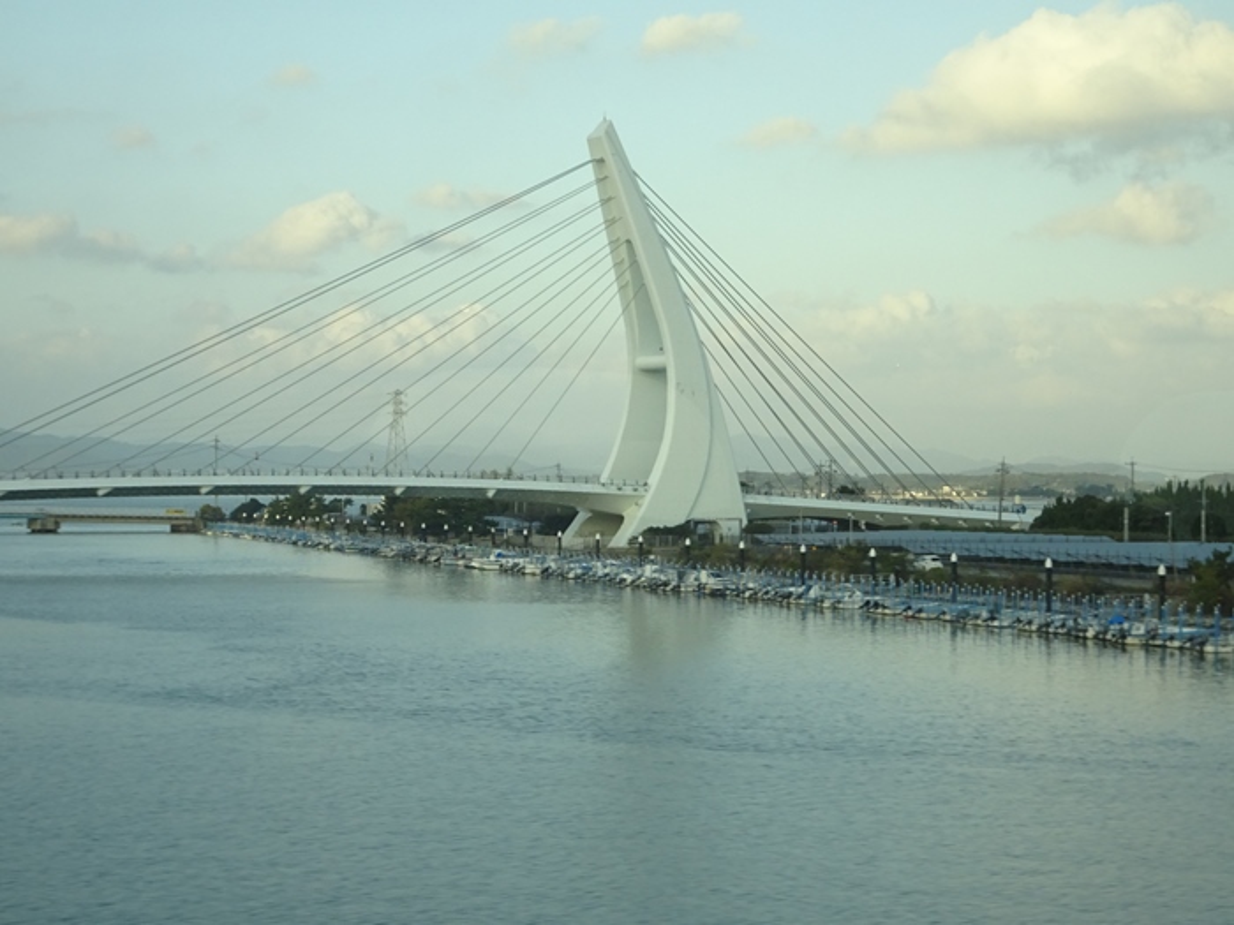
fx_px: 2781
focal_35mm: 78
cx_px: 617
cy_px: 462
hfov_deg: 25.0
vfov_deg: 18.9
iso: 250
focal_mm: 13.26
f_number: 5
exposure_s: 1/250
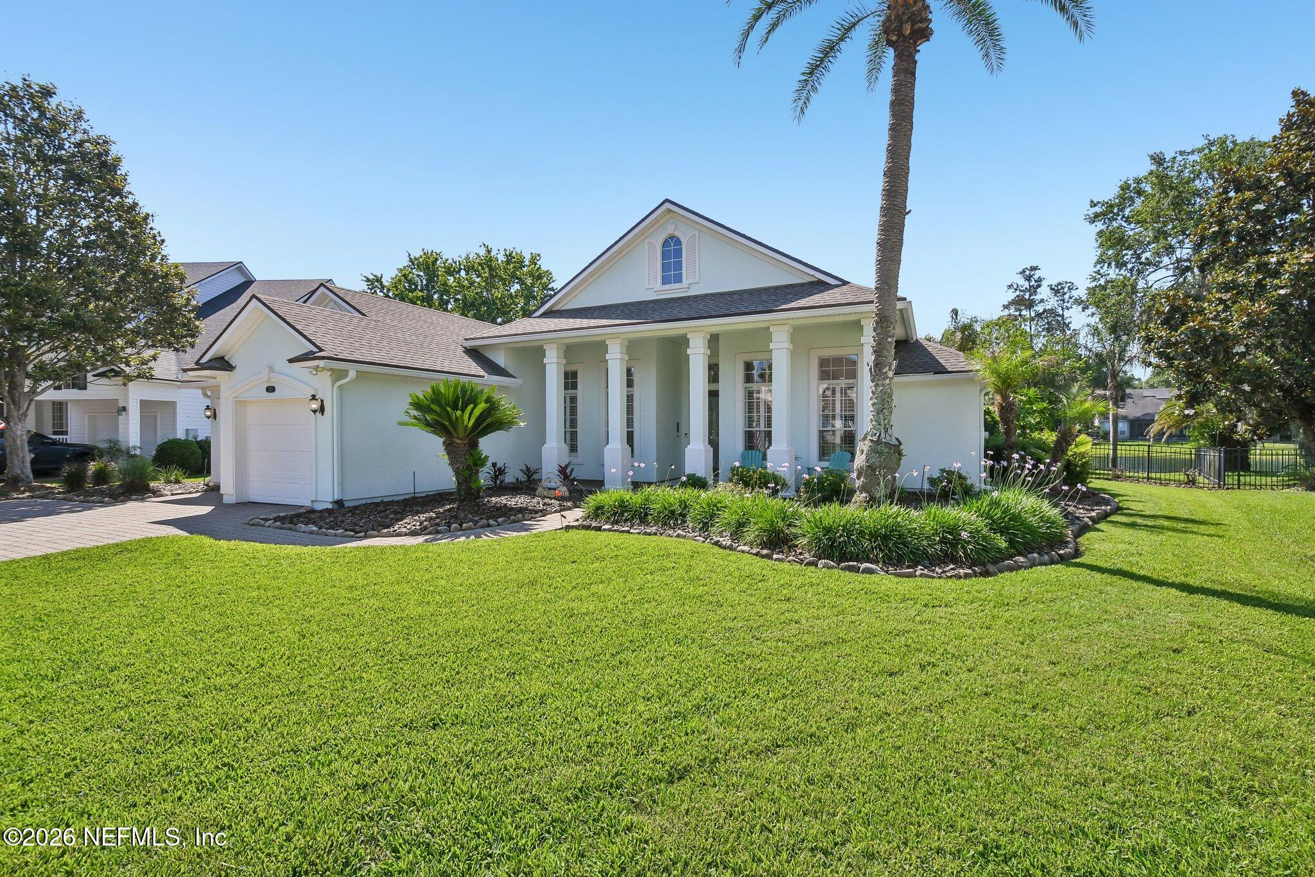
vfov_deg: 77.3
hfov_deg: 100.4
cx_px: 658
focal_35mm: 15
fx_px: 548
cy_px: 438
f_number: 8
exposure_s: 1/500
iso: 400
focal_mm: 10
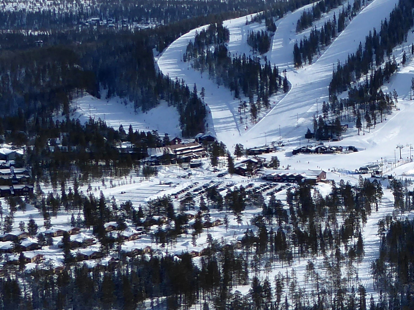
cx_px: 538
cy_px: 170
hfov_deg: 14.3
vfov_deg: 11.2
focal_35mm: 132
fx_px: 1578
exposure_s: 1/1000
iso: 80
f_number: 3.7
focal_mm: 6.7
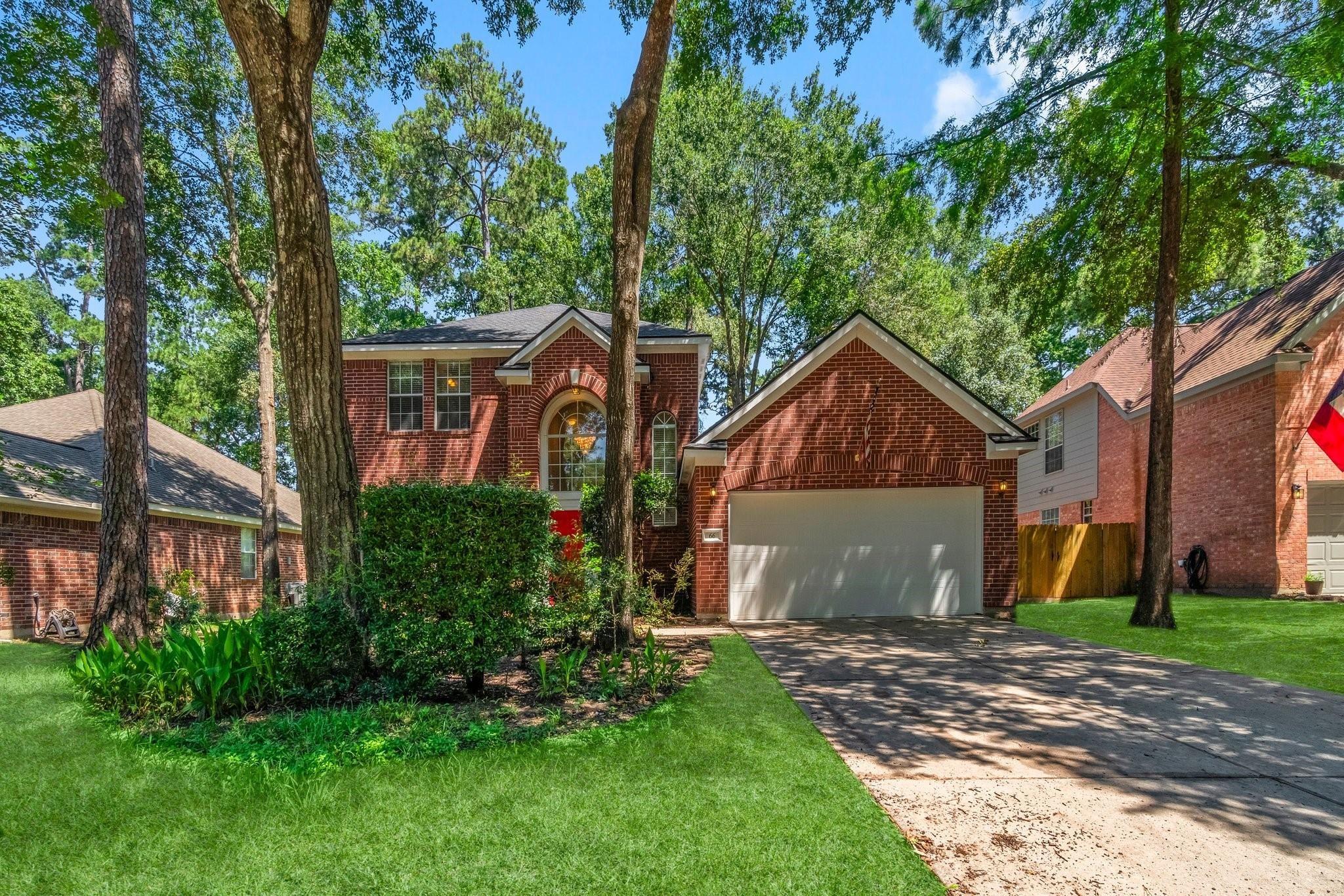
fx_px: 560
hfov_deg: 100.4
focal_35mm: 15
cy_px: 448
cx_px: 672
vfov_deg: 77.3
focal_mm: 10
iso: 800
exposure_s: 1/200
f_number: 10
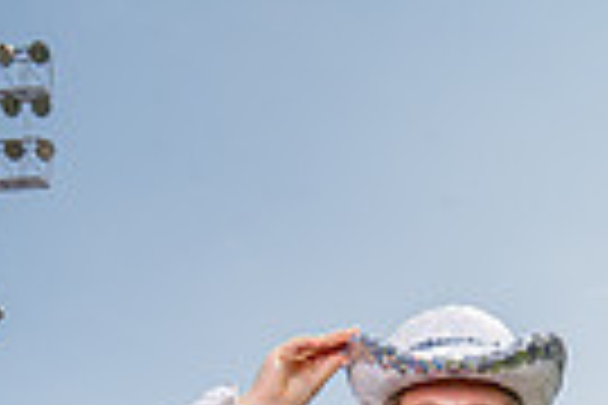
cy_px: 1008
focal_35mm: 100
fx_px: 1689
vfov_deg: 11.2
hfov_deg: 20.4
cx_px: 360
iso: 200
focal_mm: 30
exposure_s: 1/250
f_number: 11
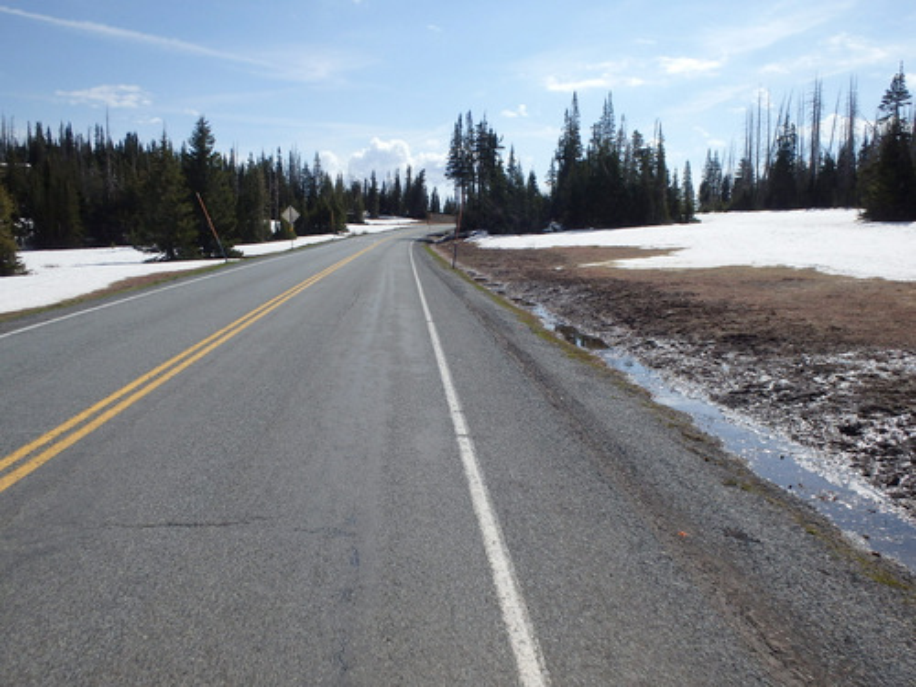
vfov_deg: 49.7
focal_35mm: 28
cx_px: 458
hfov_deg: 63.4
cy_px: 344
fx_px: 741
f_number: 11
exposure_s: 1/200
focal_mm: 5
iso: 125
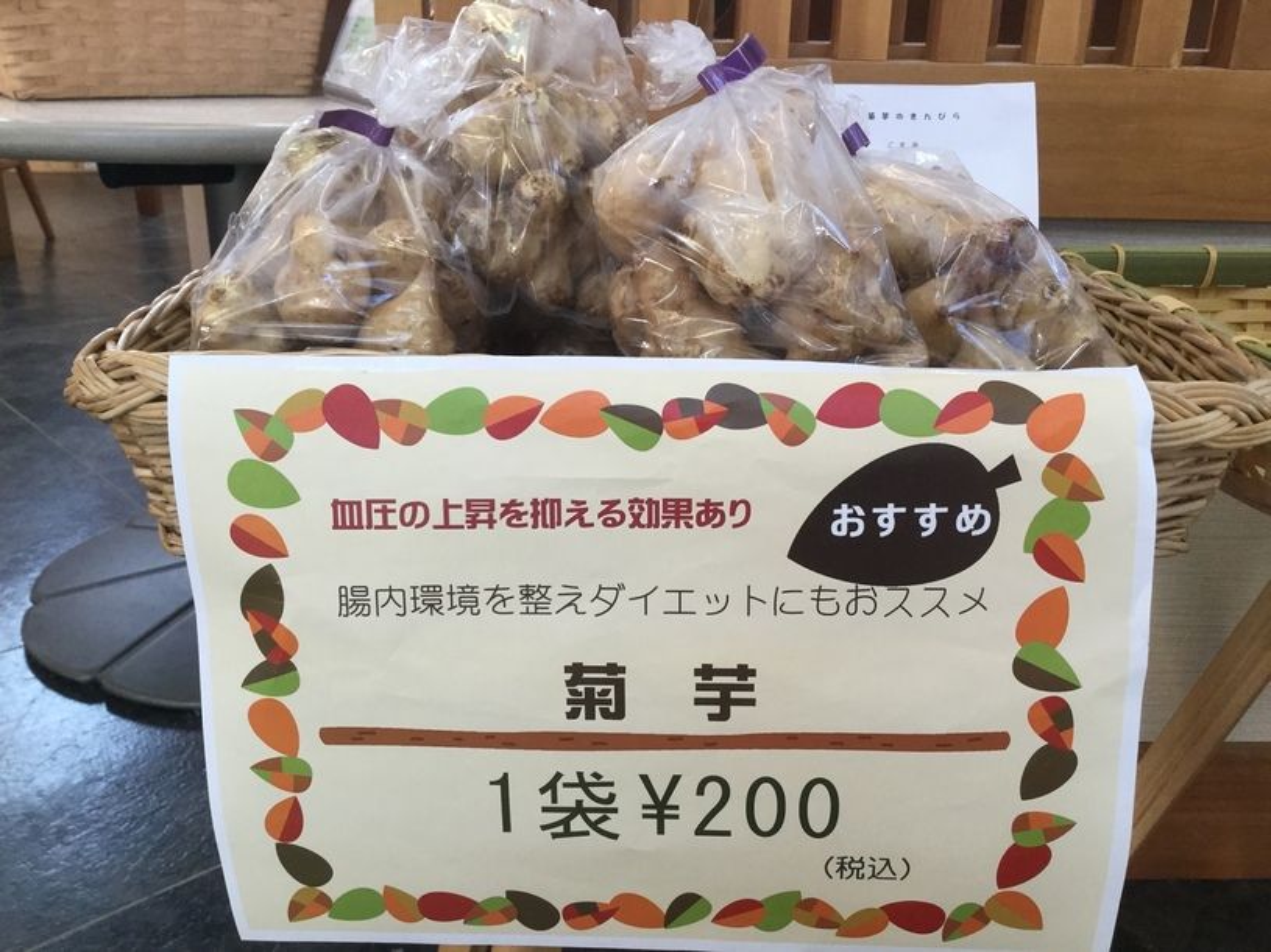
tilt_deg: -21.1
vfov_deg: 45.4
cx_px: 636
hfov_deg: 58.4
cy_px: 476
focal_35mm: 31
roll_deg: -2.4
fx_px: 1138
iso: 32
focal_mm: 3.3
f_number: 2.4
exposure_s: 1/30
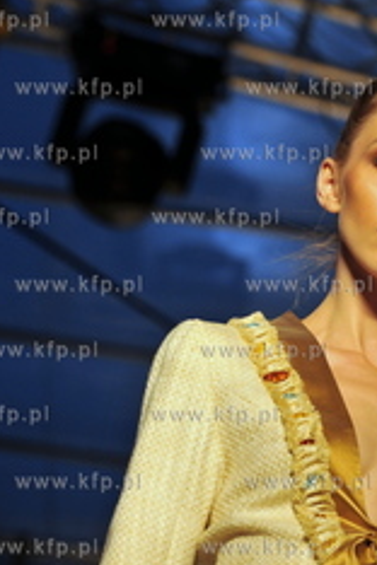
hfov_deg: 4.5
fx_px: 4822
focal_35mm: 307
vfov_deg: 6.7
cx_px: 394
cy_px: 316
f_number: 9
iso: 1000
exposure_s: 1/500
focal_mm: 180
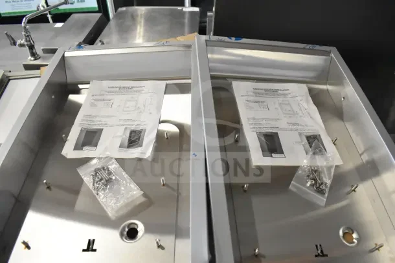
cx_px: 198
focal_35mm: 27
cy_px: 132
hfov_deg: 67.4
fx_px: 296
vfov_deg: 48.0
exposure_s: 1/125
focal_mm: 18
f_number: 5.6
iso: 6400
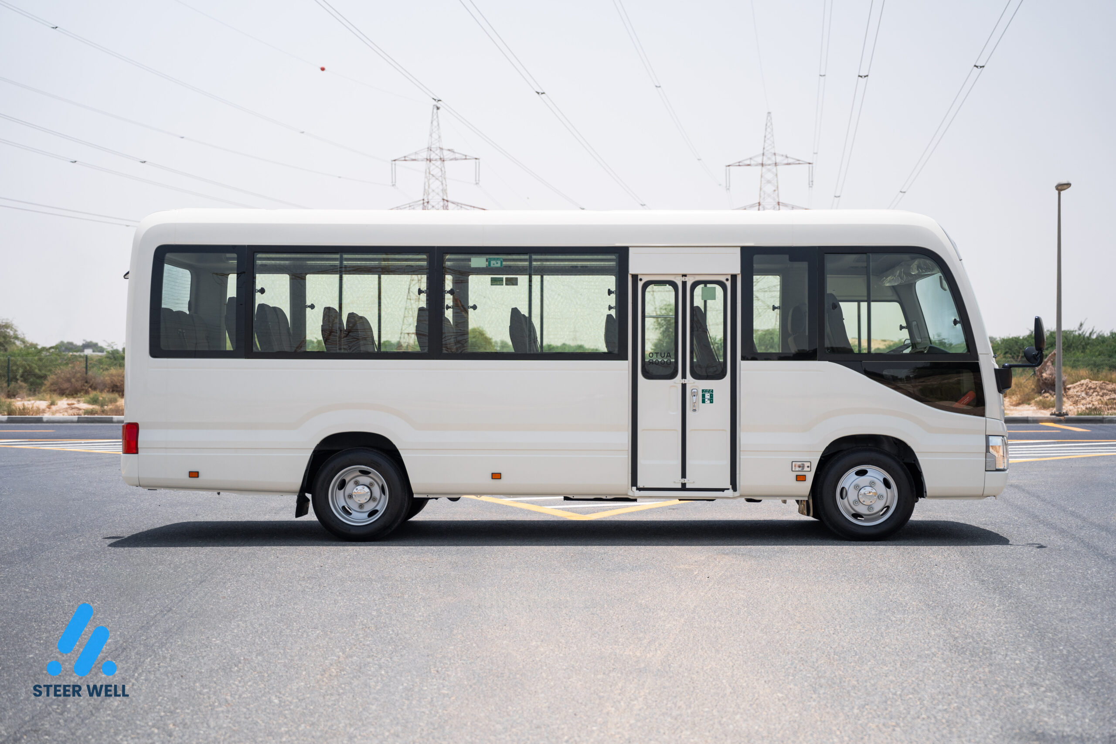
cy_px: 372
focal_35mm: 49
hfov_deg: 40.3
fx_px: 1519
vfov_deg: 27.5
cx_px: 558
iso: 400
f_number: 2.8
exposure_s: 1/250
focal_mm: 49
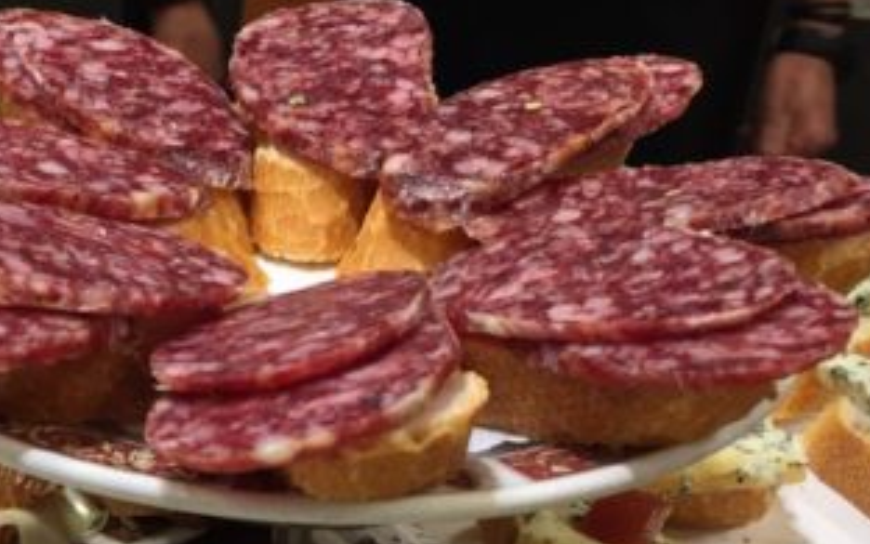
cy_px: 575
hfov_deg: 31.5
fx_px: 1494
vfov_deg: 19.9
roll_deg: -1.2
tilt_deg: -35.9
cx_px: 156
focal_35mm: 63
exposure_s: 1/33
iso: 32
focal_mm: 4.15
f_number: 2.2
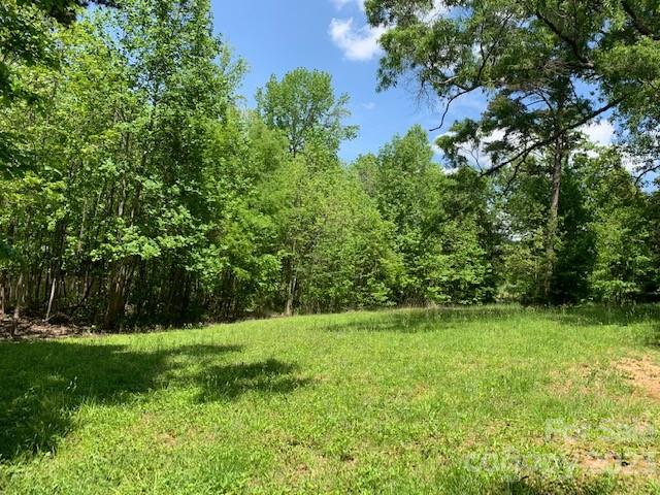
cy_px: 248
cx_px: 330
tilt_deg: +4.0
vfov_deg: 53.1
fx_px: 496
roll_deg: -6.6
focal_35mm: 26
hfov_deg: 67.3
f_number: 1.8
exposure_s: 1/1076
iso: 25
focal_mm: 4.25
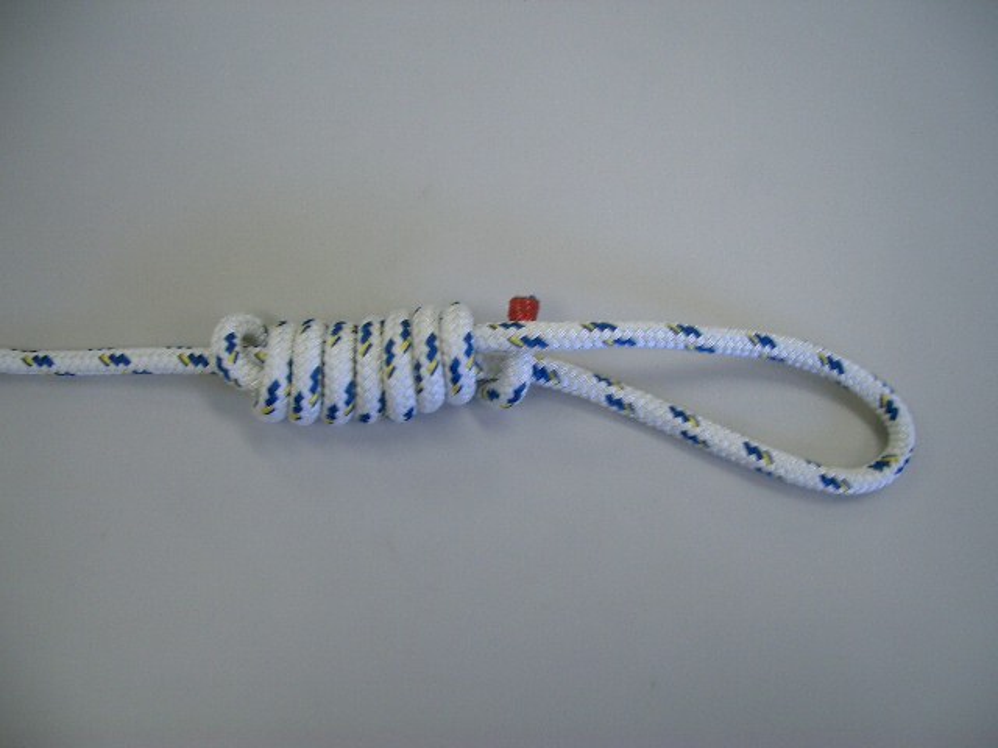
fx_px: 1009
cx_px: 499
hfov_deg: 52.6
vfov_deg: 40.7
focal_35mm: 35
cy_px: 374
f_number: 2.6
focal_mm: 5.8
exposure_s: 1/60
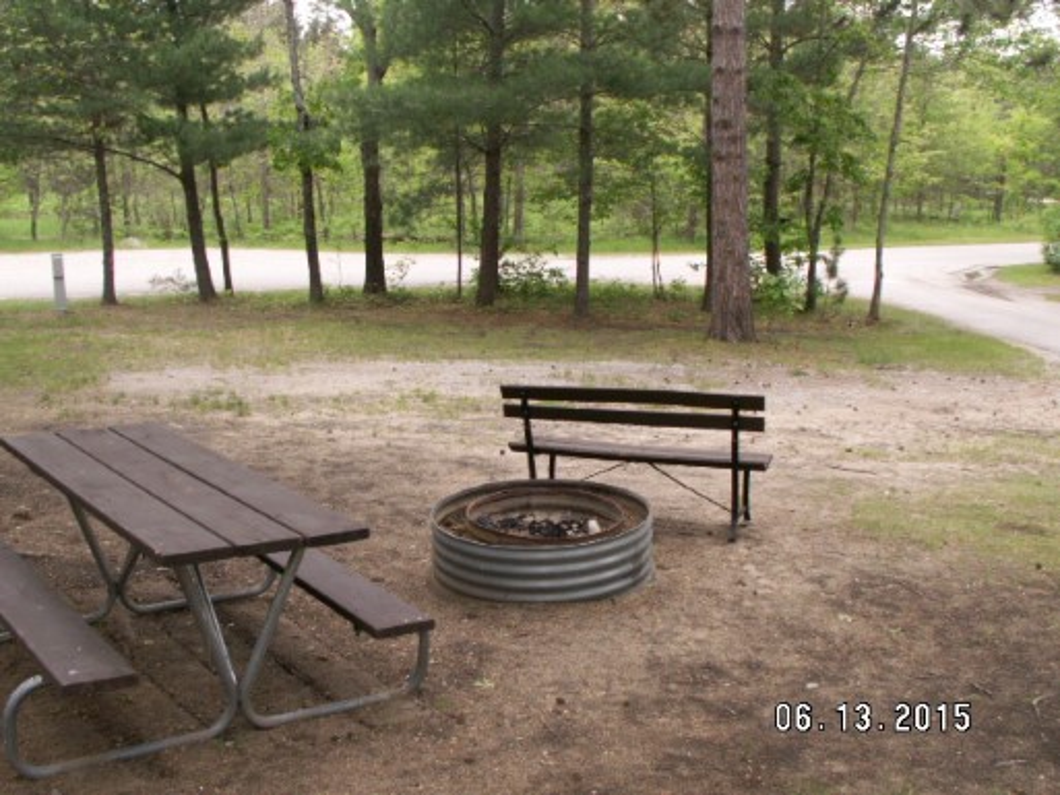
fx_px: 1072
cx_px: 530
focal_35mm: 35
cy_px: 398
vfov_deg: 40.7
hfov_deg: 52.6
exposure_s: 1/100
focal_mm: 5.86
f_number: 4.5
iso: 50
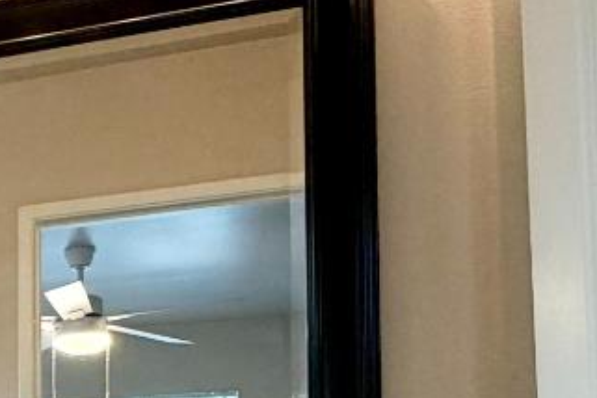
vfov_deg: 18.7
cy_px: 503
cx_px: -251
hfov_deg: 24.4
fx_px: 1128
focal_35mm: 68
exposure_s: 1/60
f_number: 2.2
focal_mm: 2.22
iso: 200
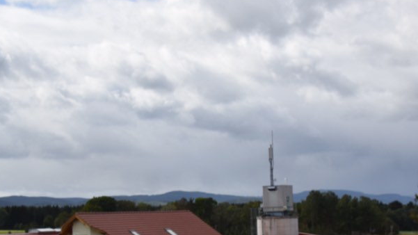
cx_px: 243
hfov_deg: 30.9
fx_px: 754
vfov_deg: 17.5
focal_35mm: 68
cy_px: 200
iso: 100
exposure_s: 1/200
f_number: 11
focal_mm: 26
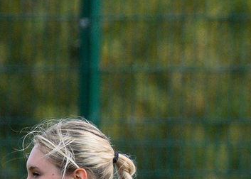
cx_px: 600
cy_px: 253
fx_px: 20690
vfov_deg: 0.5
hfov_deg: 0.7
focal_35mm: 2903
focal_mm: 340
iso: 720
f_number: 5.3
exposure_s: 1/1600
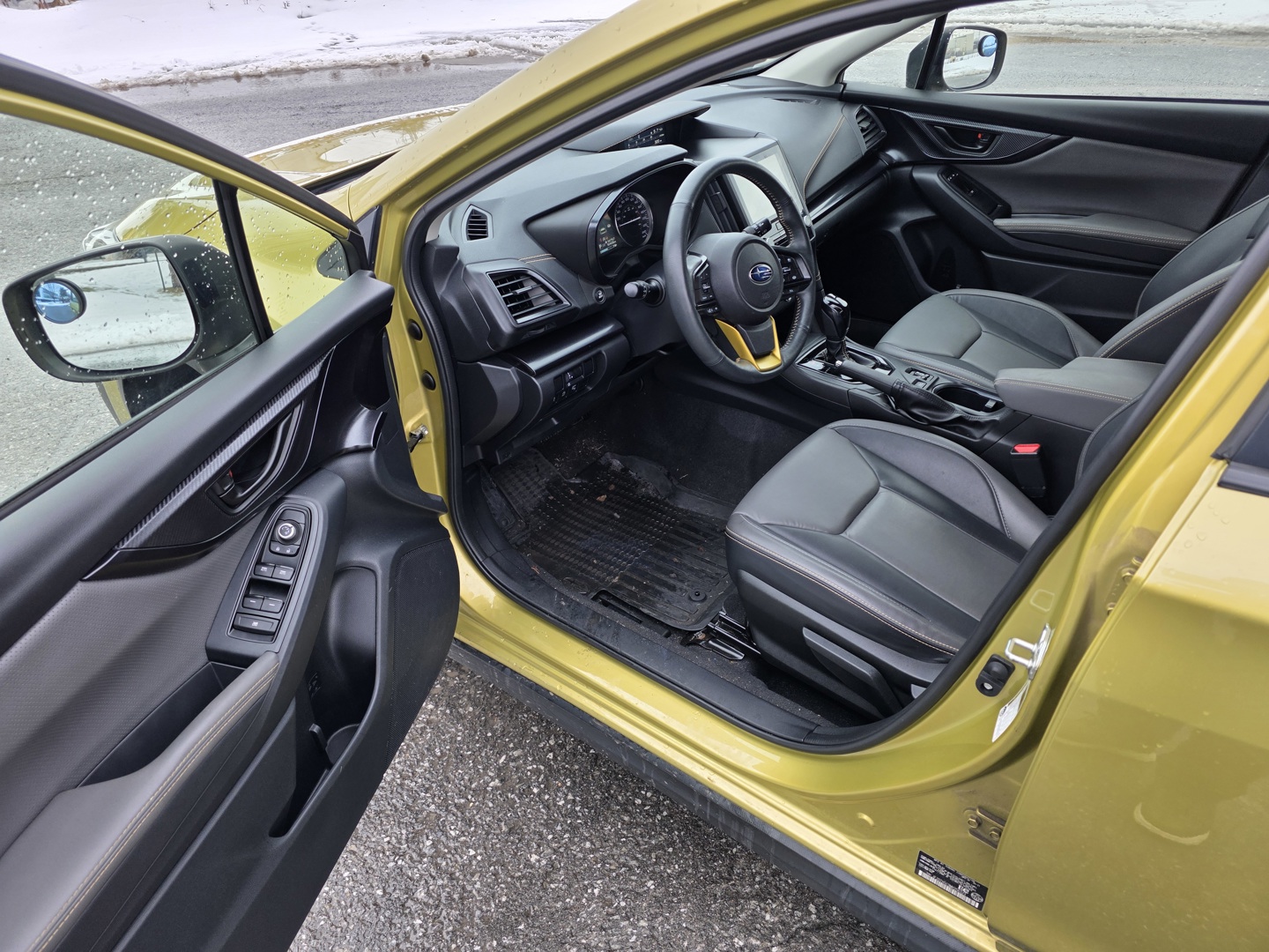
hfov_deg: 73.9
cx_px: 634
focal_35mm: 23
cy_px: 476
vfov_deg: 58.9
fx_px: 843
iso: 80
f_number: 1.7
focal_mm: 6.3
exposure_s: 1/180
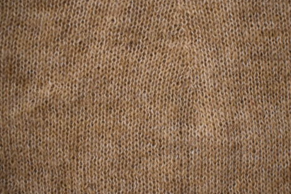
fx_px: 315
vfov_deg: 34.2
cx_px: 169
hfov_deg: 49.4
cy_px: 105
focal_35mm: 39
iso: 2200
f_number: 3.8
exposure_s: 1/60
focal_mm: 20
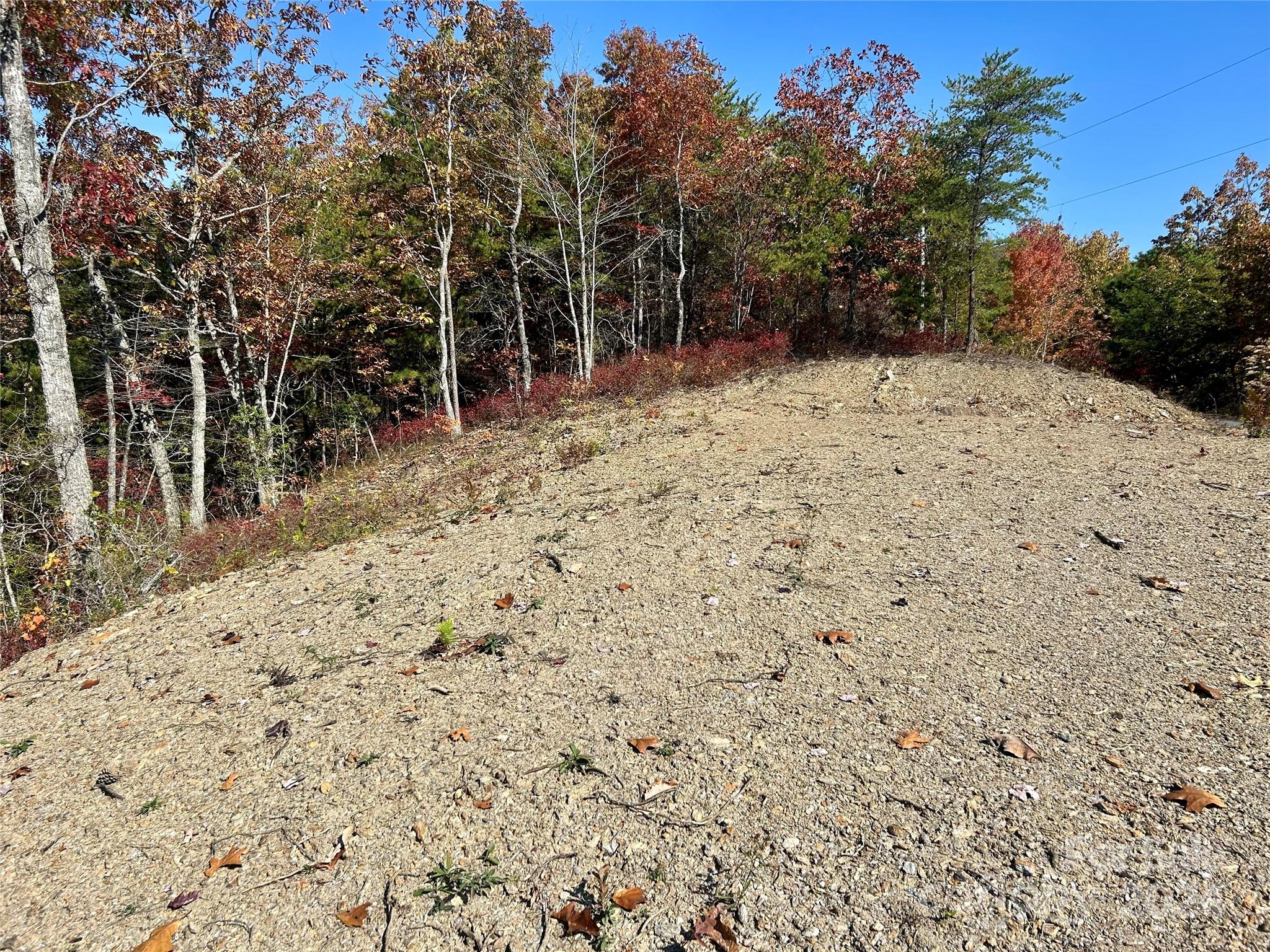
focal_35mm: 26
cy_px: 476
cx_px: 635
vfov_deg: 53.1
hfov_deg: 67.3
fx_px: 954
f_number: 1.5
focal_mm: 5.7
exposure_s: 1/3831
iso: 50
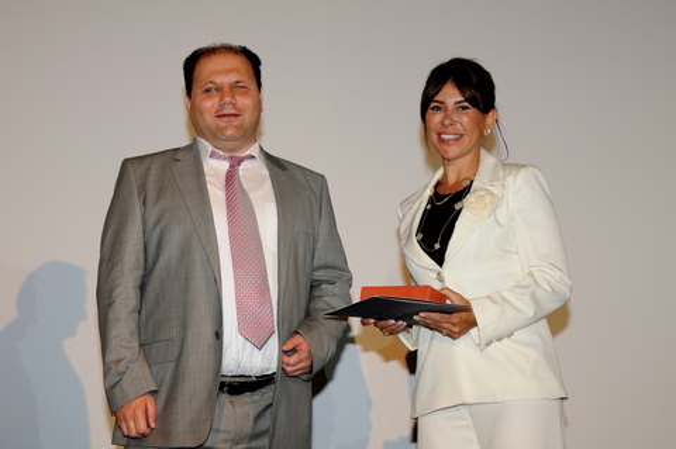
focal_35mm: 72
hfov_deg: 28.1
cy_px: 224
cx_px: 338
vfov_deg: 18.9
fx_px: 1351
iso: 200
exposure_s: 1/60
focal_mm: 48
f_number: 6.3
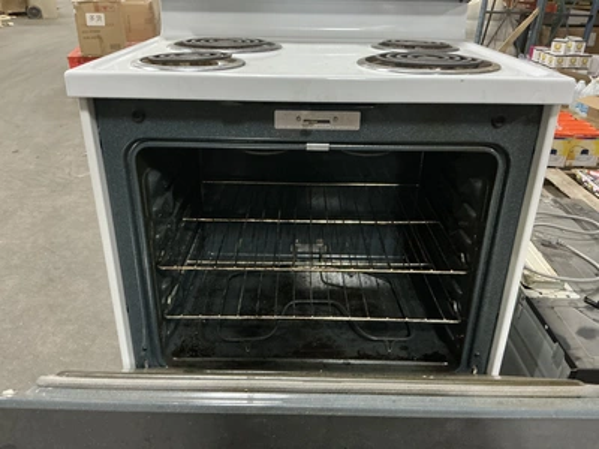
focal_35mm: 28
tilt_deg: -26.8
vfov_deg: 49.7
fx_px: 485
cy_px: 224
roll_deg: -2.7
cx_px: 300
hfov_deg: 63.4
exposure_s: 1/30
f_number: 1.8
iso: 400
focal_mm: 3
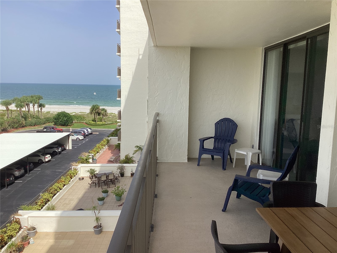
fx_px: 302
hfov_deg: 58.4
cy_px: 126
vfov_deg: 45.4
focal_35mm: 31
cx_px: 168
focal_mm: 3.3
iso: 25
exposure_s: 1/1058
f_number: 2.4
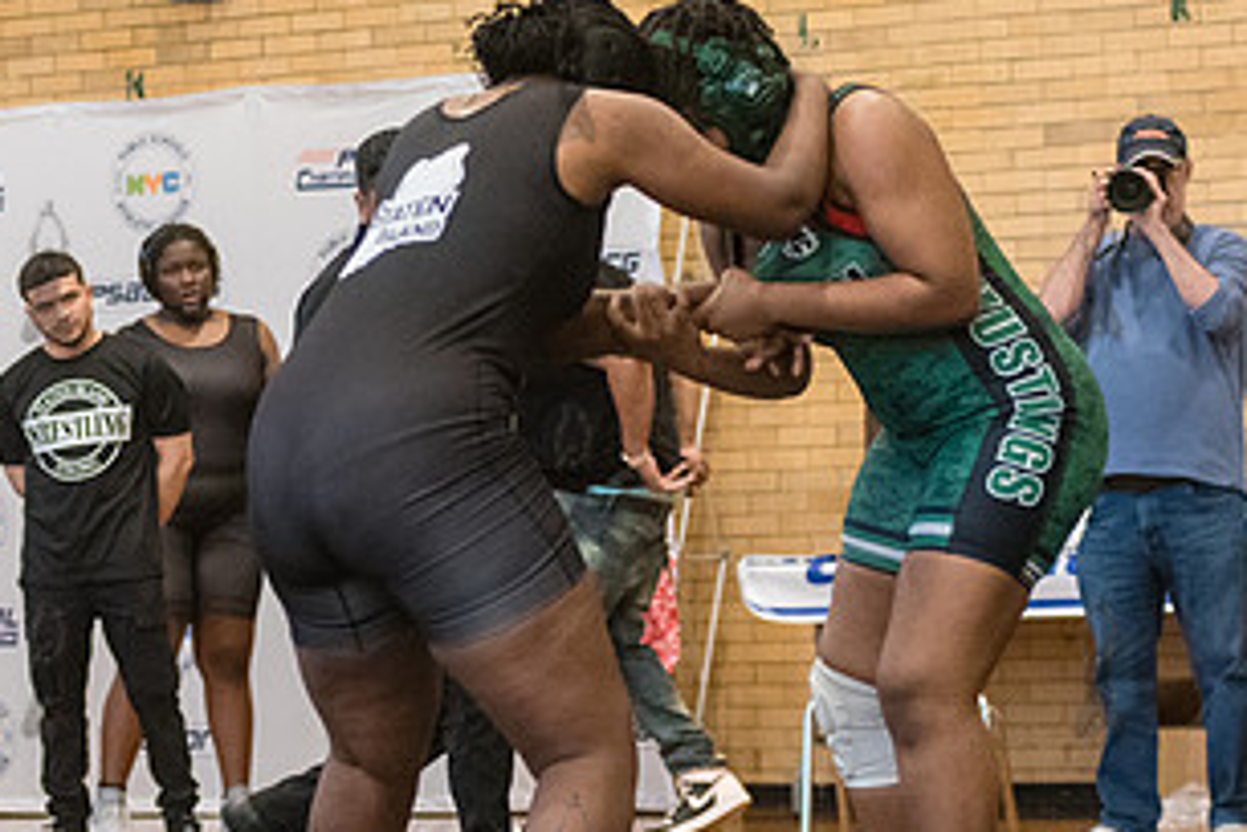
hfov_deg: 12.2
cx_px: 480
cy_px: 488
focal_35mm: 168
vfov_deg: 8.2
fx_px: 5819
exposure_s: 1/250
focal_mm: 80
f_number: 3.5
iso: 6400
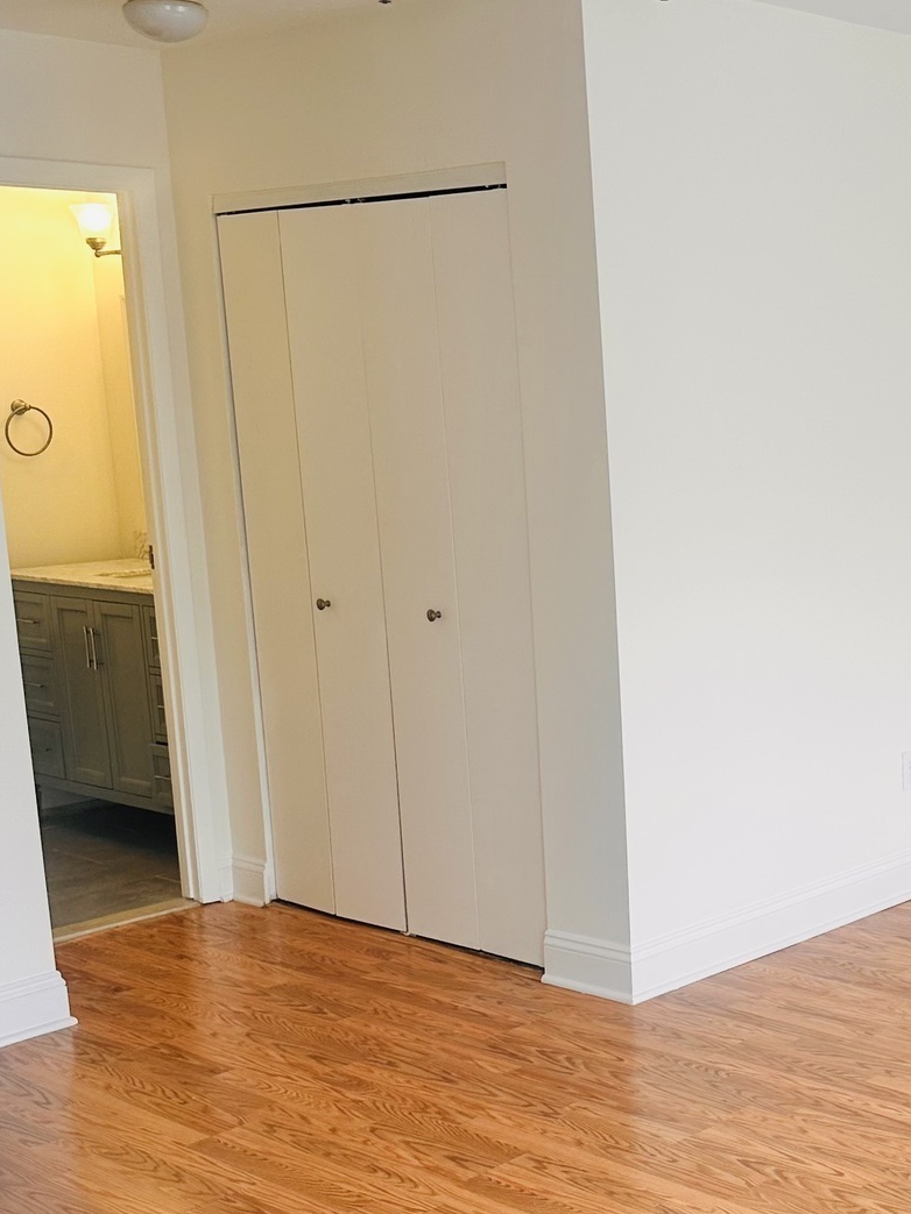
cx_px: 880
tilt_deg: -11.2
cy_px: 773
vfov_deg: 35.9
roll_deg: +0.0
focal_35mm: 53
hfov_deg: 26.3
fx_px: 1860
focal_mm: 6.86
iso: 64
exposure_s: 1/120
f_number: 1.78
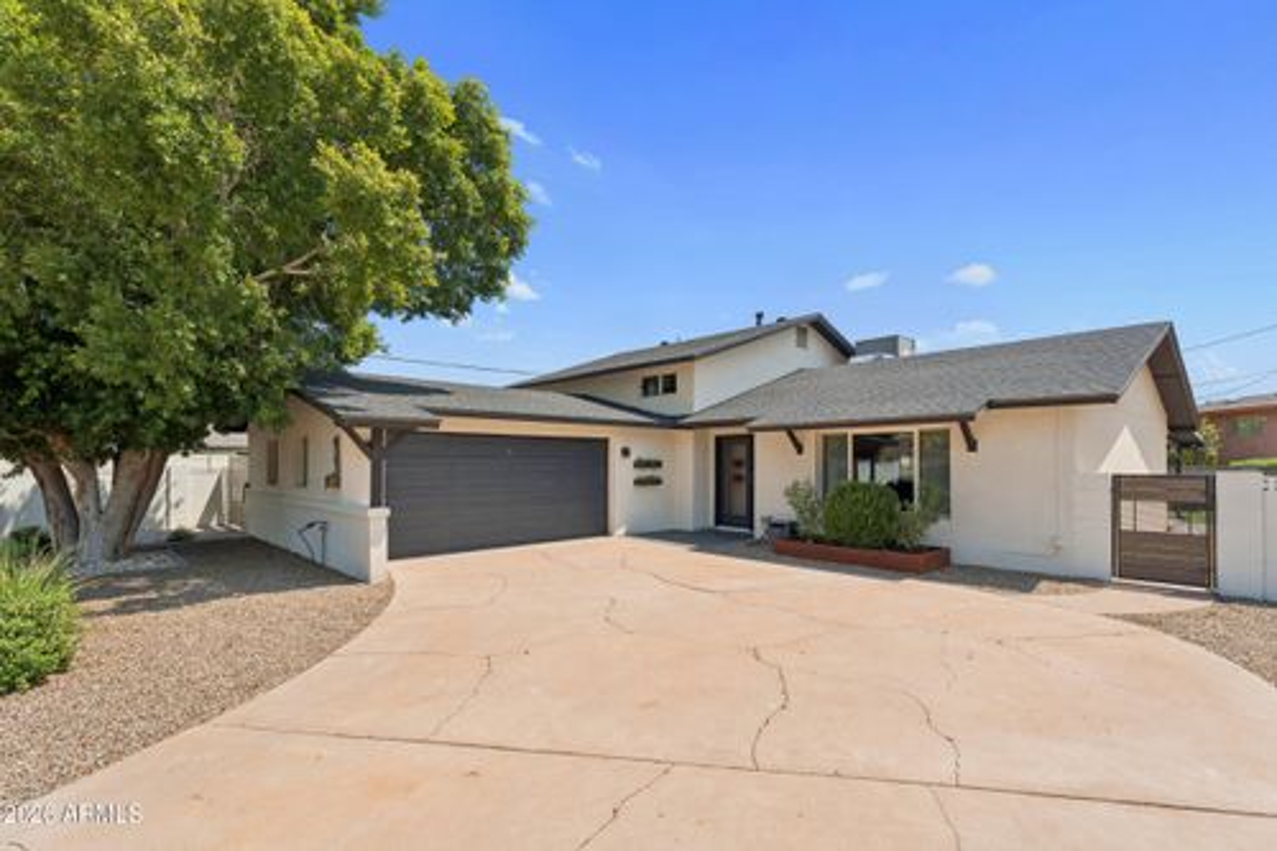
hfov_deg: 96.8
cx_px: 638
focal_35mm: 16
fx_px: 567
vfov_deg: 73.7
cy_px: 426
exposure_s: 1/400
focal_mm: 16
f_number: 8
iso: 100
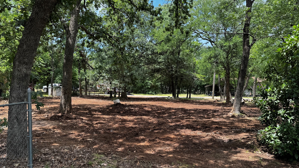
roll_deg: -0.7
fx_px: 214
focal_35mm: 27
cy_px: 105
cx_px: 147
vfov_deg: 42.6
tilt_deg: -2.8
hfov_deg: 69.8
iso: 80
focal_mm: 6.76
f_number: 1.78
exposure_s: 1/739
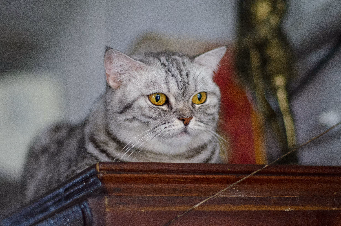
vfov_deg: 15.6
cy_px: 113
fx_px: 822
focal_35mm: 87
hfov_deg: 23.4
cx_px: 170
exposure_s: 1/125
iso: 800
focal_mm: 58
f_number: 1.4
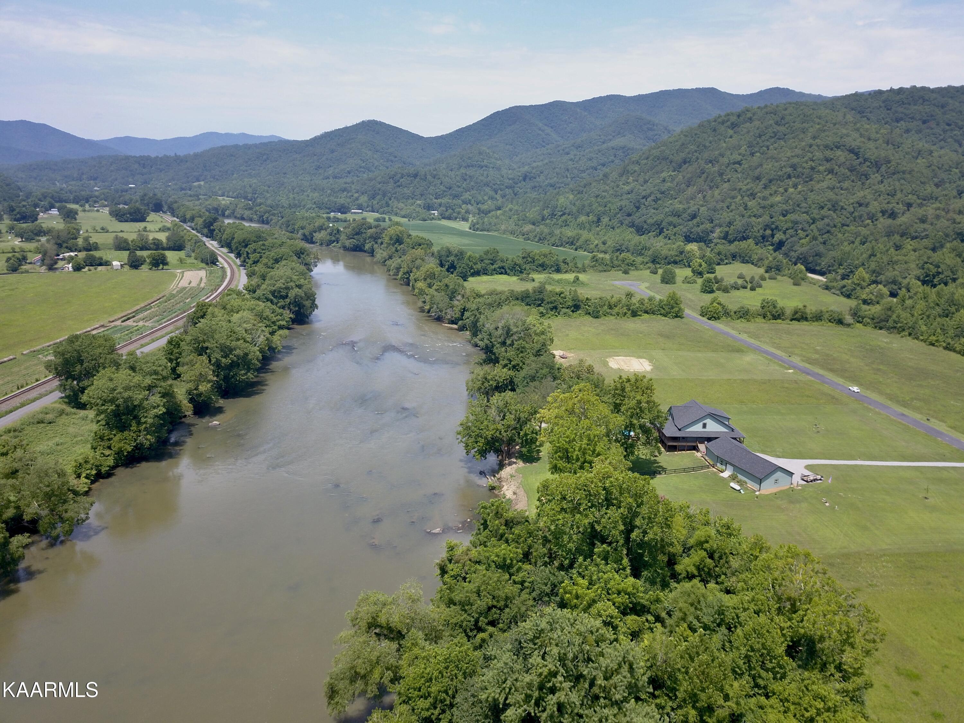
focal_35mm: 26
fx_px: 724
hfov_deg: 67.3
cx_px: 482
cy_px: 362
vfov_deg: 53.1
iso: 100
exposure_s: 1/644
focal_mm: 4.73
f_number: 2.2
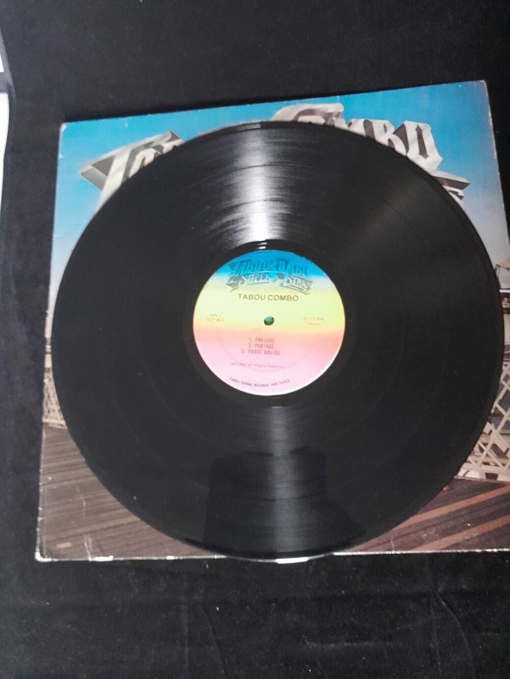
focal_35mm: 27
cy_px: 340
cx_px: 255
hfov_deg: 51.4
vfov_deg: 65.3
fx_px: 530
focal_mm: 4
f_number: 1.8
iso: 800
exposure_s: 1/10
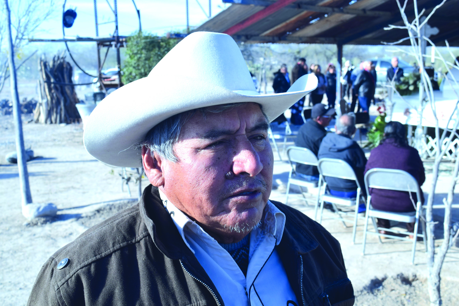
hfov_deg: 47.9
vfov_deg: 33.0
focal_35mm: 40
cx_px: 230
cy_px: 153
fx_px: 516
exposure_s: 1/200
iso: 140
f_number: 8
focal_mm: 27
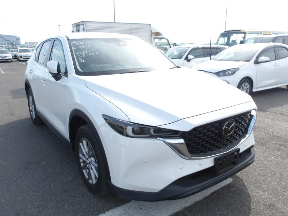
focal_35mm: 27
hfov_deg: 65.3
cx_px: 144
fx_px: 225
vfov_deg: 51.4
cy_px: 108
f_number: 3
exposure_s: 1/522
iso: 100
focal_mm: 4.9
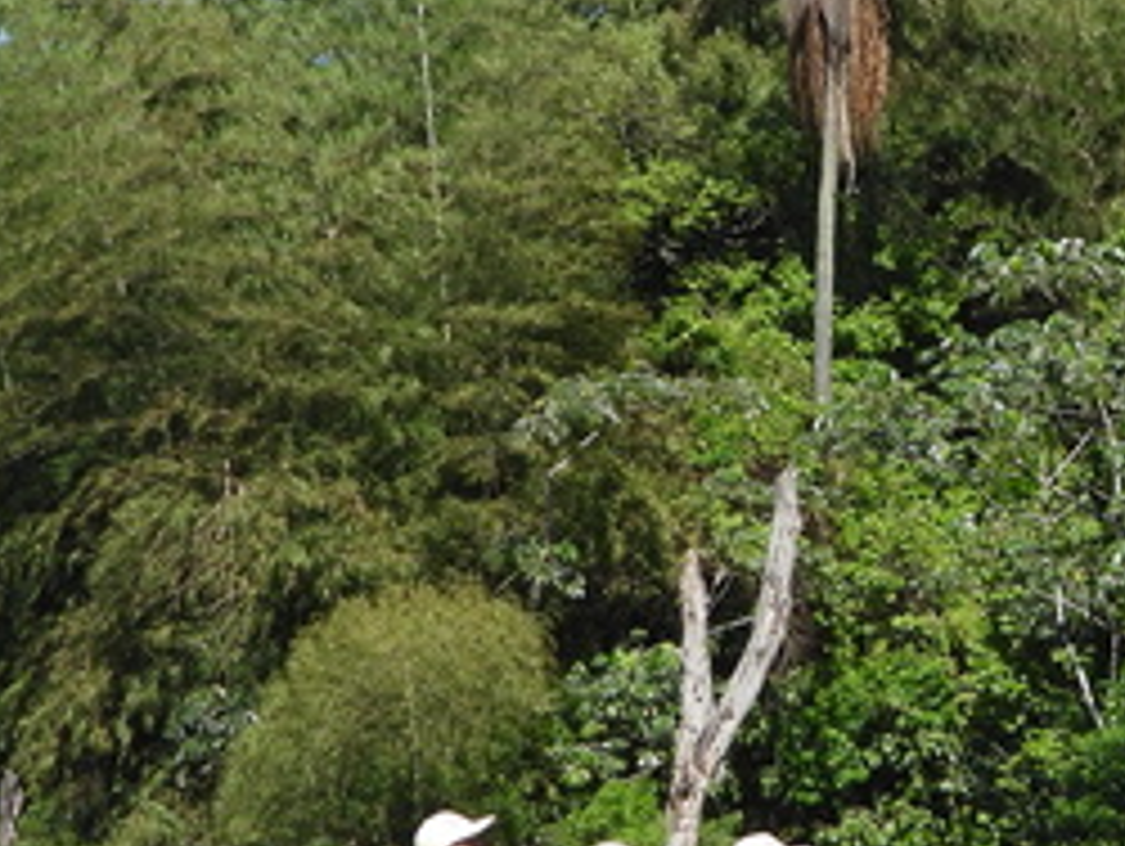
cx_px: 1300
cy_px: 554
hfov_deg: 7.5
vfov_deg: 5.7
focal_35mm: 262
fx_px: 8523
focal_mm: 16.3
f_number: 3.5
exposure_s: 1/1000
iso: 100
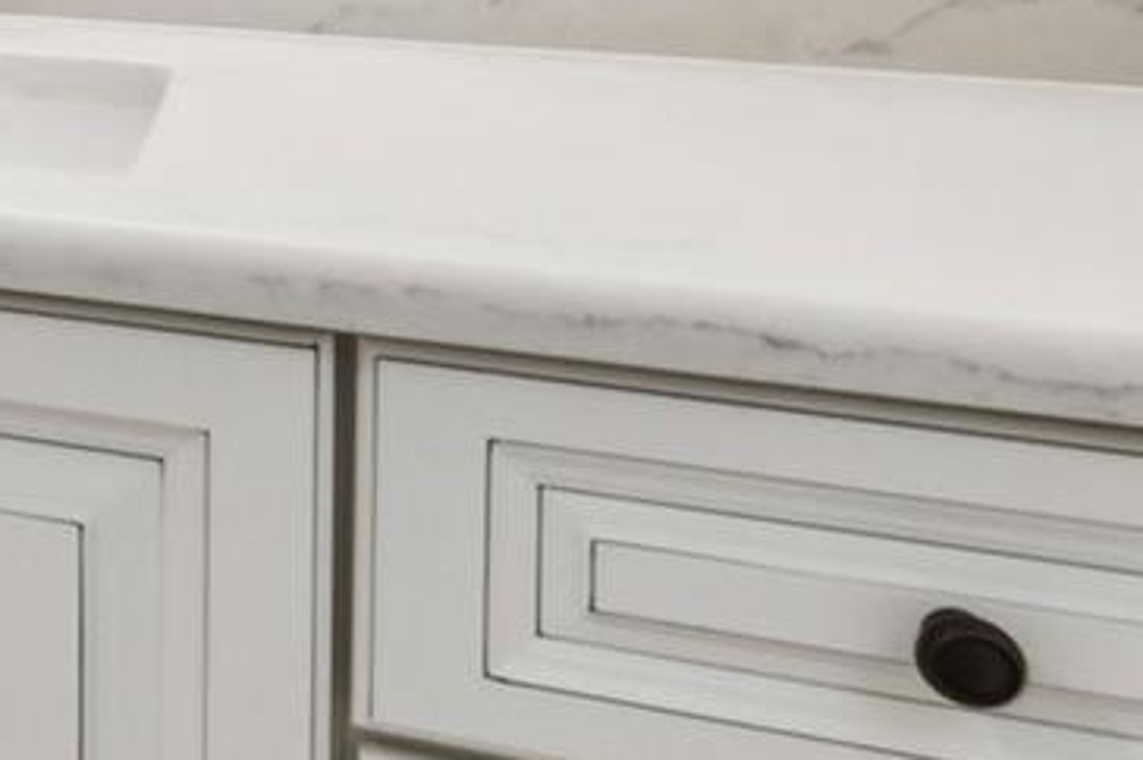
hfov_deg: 21.6
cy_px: -347
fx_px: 2094
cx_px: -842
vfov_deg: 18.5
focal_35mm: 66
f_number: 9
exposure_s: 1/40
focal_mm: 15
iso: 400
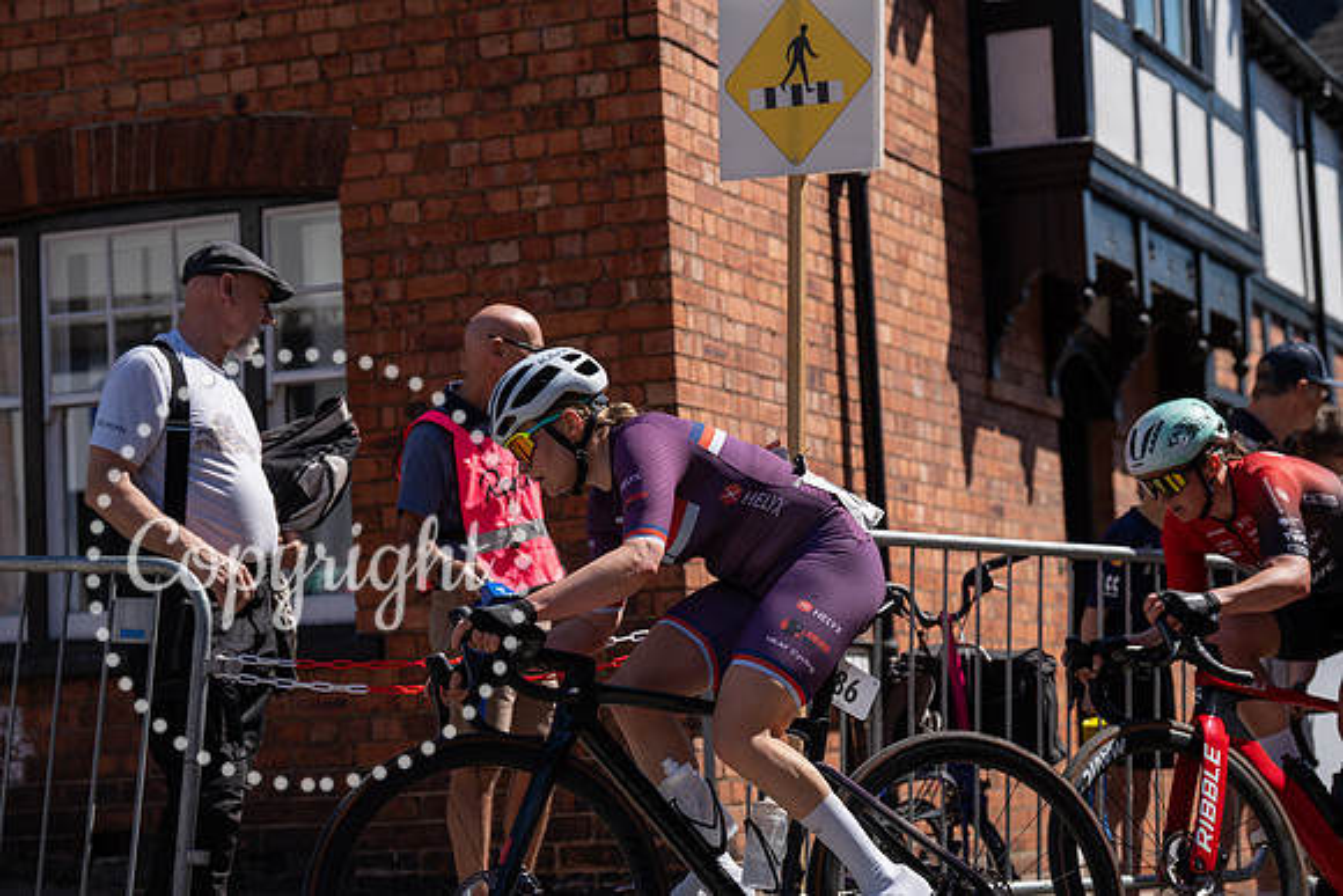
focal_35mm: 82
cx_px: 672
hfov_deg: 24.8
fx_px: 3060
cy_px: 448
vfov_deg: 16.7
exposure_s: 1/1600
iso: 100
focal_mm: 82
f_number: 4
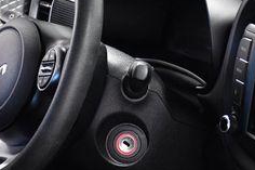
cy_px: 85
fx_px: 1288
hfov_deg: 11.3
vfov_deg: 7.5
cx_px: 137
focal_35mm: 182
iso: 2500
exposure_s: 1/100
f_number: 4.5
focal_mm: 45
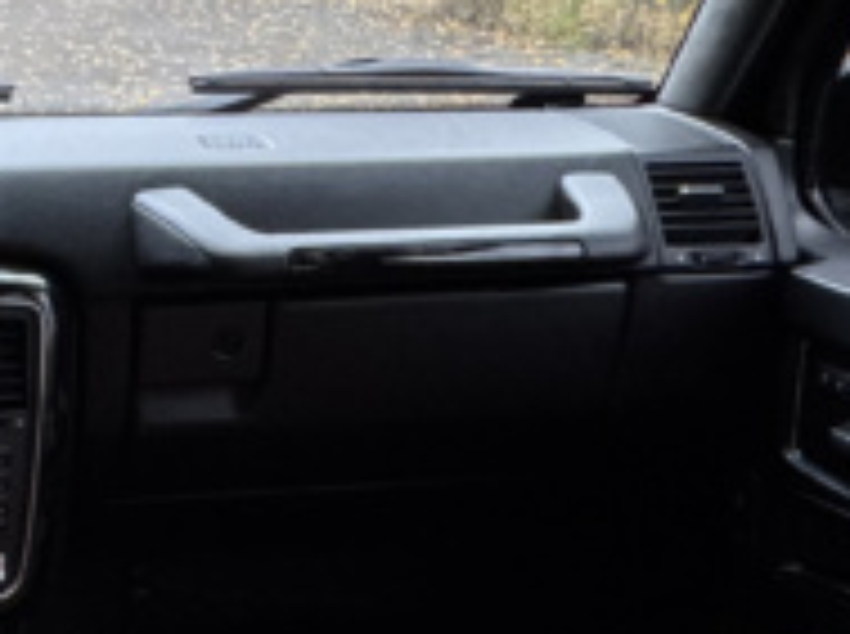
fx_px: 1397
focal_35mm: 57
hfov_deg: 28.5
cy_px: 265
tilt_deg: -16.5
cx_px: -220
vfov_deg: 25.5
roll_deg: -0.8
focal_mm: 2.22
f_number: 2.2
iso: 250
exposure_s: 1/91
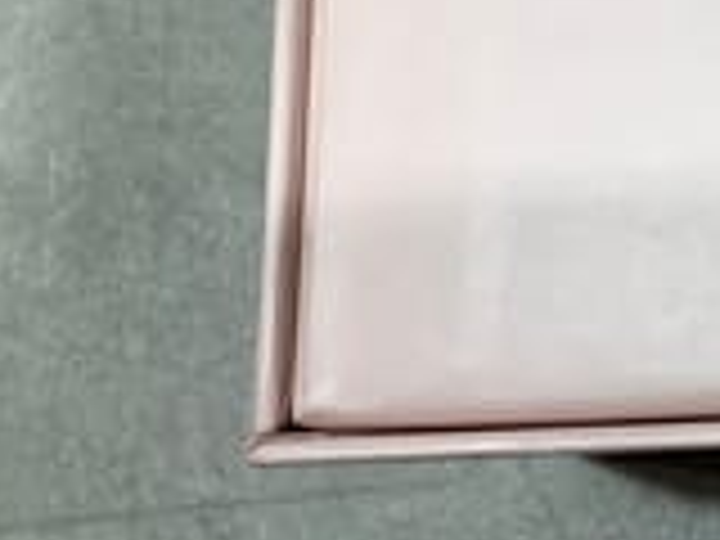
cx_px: 994
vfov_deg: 15.0
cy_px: 16
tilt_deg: -78.7
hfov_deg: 18.5
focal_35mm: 97
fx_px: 2018
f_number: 2.4
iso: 40
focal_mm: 3.3
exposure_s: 1/100
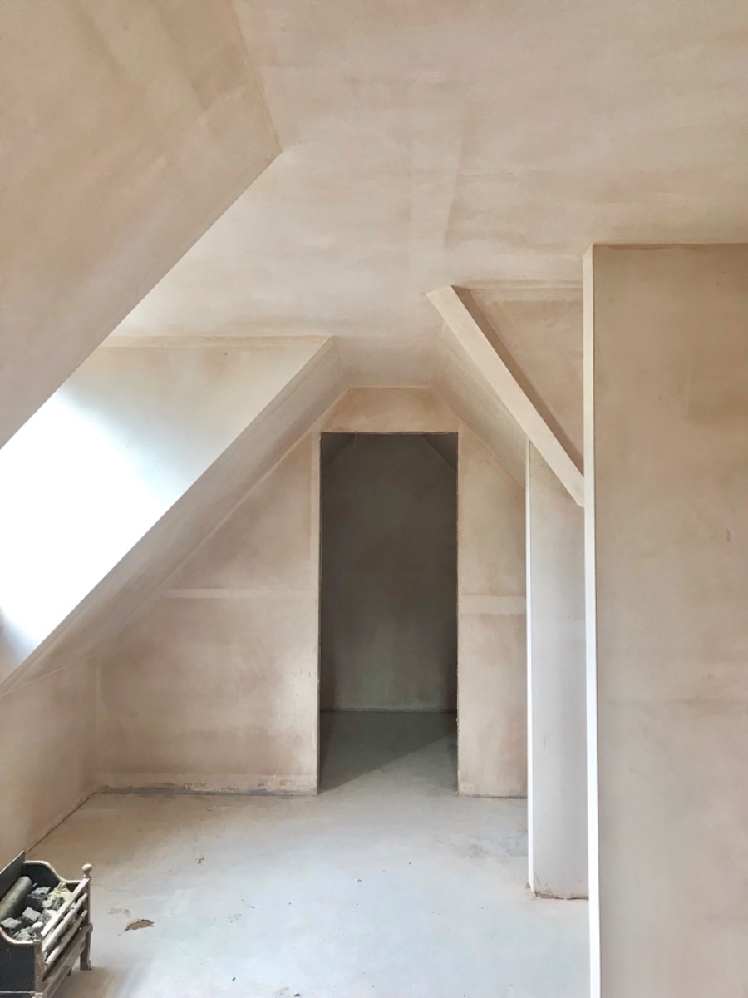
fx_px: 807
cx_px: 374
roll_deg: +0.4
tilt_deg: +1.7
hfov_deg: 49.7
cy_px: 499
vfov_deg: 63.4
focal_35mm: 28
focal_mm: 3.99
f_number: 1.8
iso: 40
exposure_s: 1/33
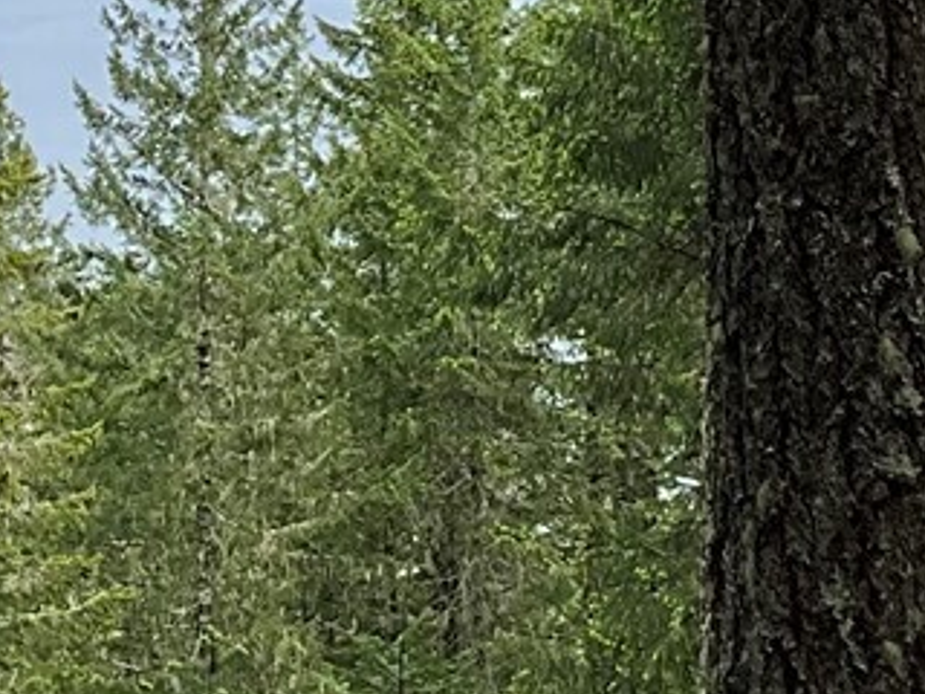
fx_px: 3875
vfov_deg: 9.9
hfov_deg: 13.5
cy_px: -379
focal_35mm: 145
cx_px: 104
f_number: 1.8
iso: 25
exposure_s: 1/855
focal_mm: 3
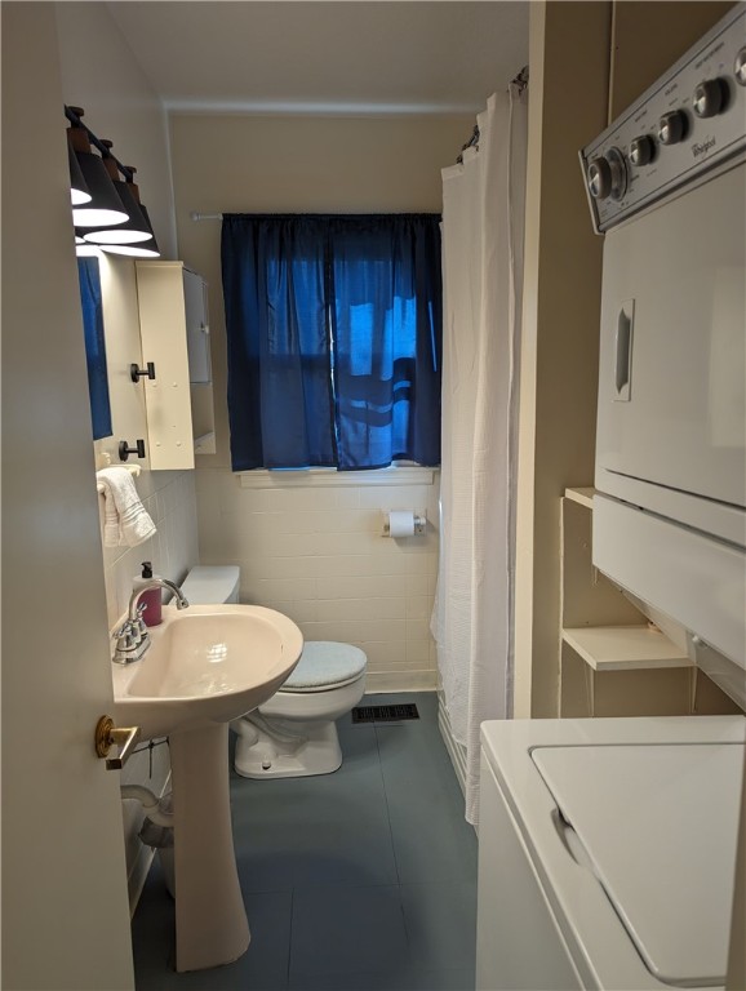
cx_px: 373
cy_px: 496
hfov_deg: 56.9
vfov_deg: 71.5
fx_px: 688
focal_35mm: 24
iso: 43
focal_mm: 6.81
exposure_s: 1/133
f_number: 1.85
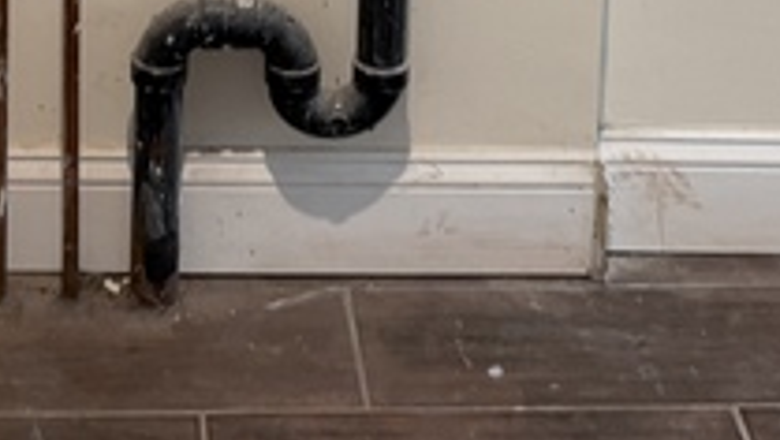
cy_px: -664
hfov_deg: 21.1
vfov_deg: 10.3
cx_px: 146
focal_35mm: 100
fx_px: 2070
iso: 160
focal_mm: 6.76
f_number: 1.78
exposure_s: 1/60
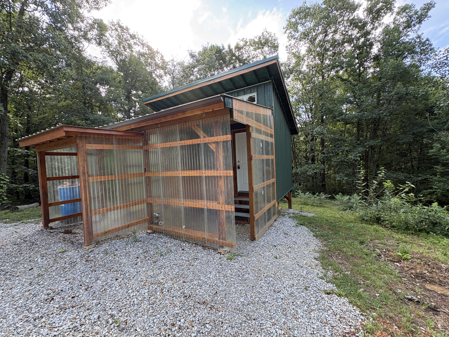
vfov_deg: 85.7
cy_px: 168
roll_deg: +2.7
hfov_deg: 102.1
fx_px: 182
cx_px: 224
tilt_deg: -2.3
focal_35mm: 14
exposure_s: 1/102
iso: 64
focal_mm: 2.22
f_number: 2.2
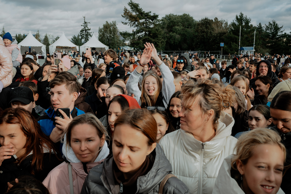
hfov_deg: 53.1
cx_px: 146
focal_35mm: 36
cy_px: 97
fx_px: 291
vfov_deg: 36.9
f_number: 4
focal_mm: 24
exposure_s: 1/500
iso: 160
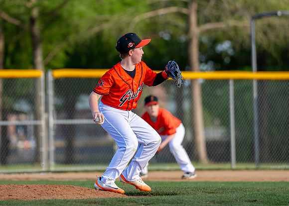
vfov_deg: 3.8
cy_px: 77
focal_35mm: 383
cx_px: 100
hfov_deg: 5.3
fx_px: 3146
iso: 250
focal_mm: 200
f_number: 2.8
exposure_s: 1/1600
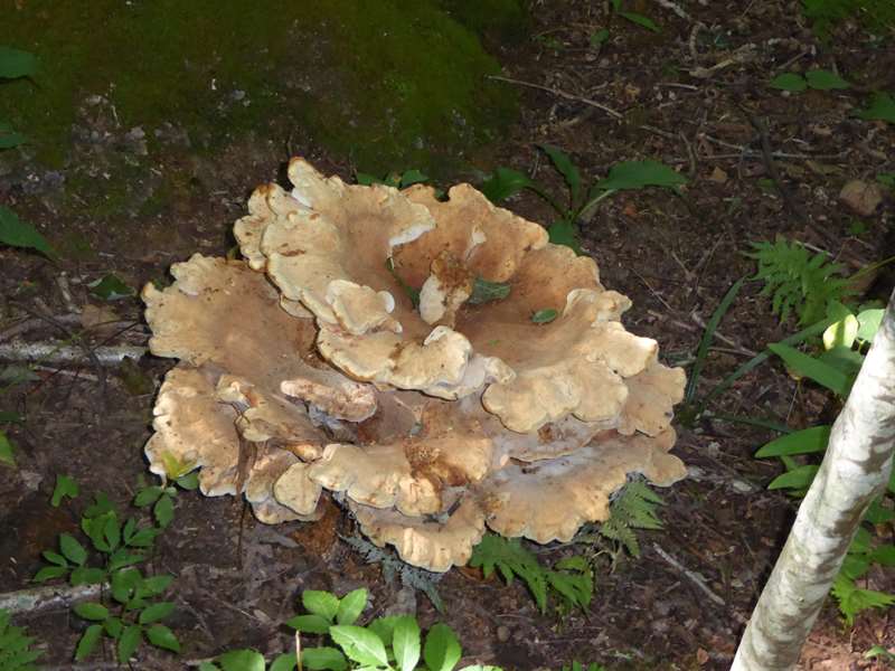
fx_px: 2327
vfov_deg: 16.4
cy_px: 336
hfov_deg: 21.8
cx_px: 448
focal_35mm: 90
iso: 800
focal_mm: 16.1
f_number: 4.9
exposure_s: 1/60
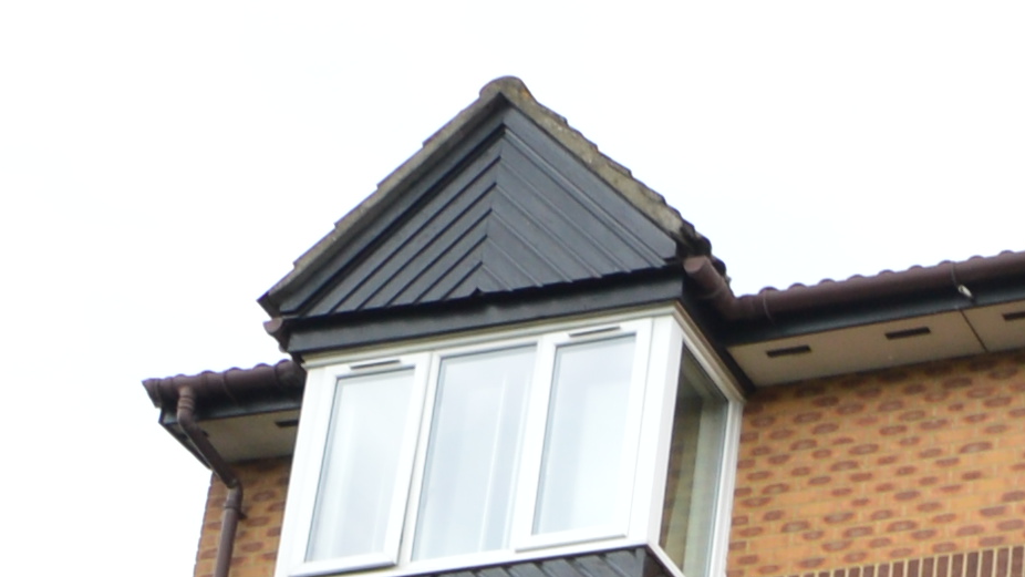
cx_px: 1554
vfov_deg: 10.3
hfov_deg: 18.5
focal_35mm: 102
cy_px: 1372
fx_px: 2772
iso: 160
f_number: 5.6
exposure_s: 1/125
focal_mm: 10
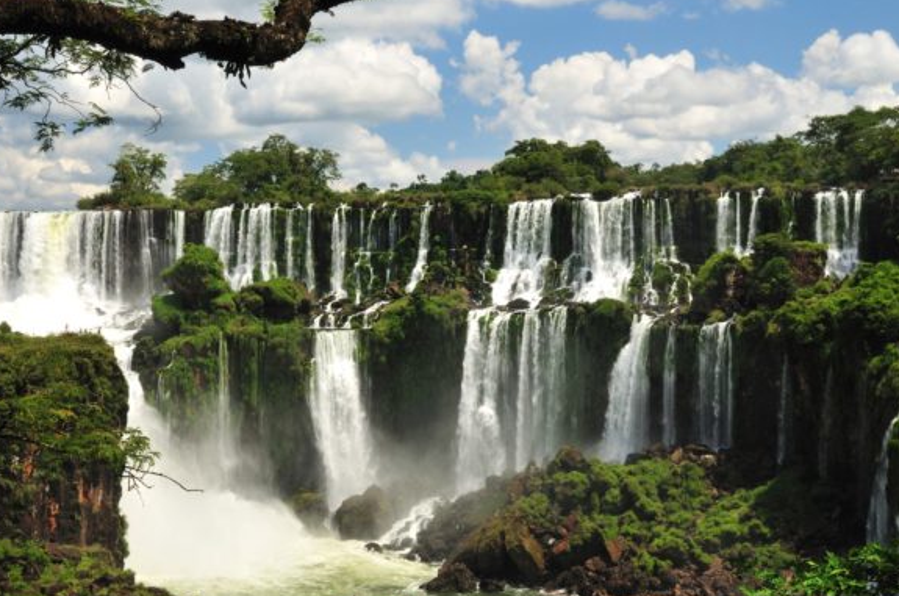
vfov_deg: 19.1
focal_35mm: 71
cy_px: 329
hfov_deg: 28.5
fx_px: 1770
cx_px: 405
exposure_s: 1/200
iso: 250
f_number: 10
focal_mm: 34
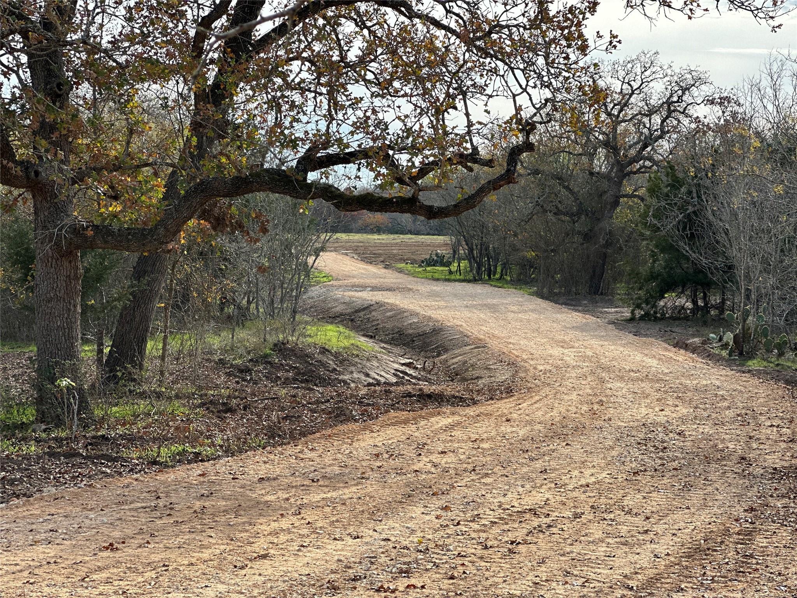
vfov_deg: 19.1
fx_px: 1773
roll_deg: -2.3
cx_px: 398
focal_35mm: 77
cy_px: 299
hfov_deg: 25.3
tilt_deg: -1.4
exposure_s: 1/354
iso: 32
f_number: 2.8
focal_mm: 9
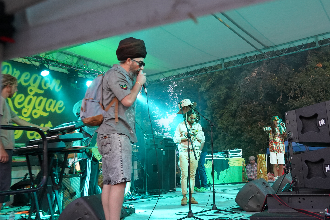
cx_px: 223
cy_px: 104
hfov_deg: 48.6
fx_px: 357
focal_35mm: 39
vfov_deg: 34.2
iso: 3200
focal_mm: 25
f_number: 4
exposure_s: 1/160
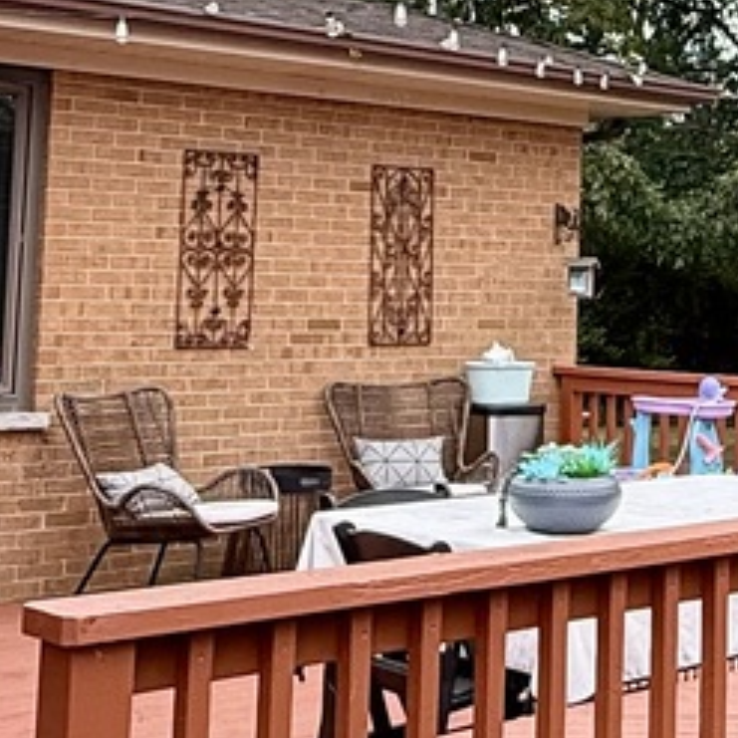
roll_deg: -1.3
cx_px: 708
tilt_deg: +5.4
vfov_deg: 23.6
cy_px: 134
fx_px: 1737
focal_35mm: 72
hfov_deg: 23.2
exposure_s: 1/316
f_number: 2.2
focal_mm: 2.22
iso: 64
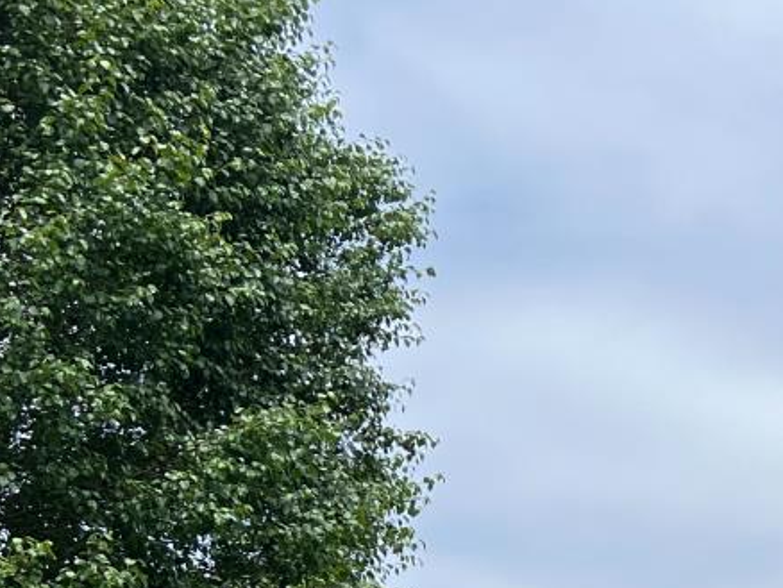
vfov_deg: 15.7
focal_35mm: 89
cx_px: 933
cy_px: 789
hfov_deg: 20.6
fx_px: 2014
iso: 50
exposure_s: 1/4630
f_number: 1.5
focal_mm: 5.7
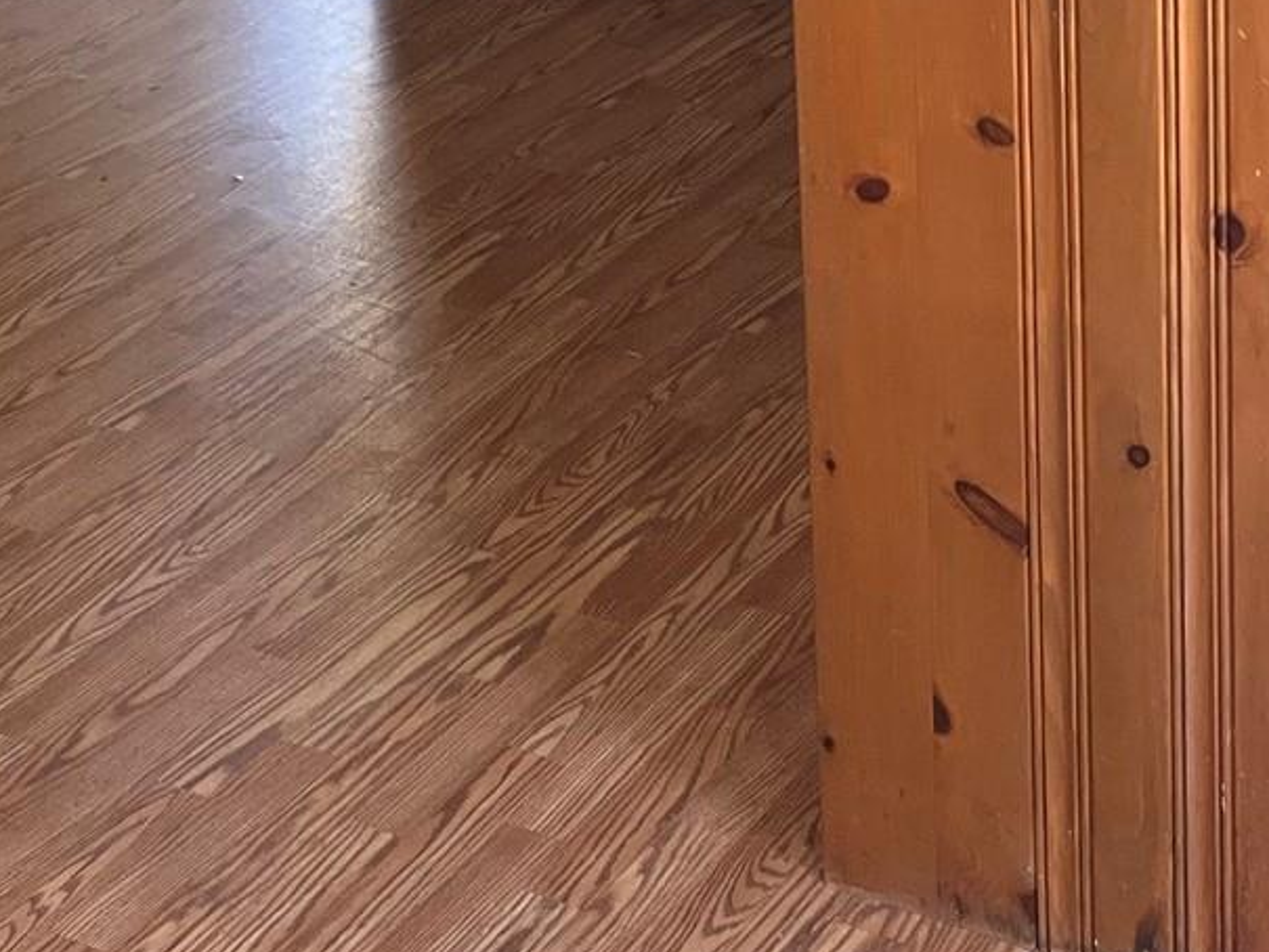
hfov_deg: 22.2
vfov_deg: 15.4
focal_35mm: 88
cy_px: -495
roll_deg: +1.9
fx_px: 3227
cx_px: 631
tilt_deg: -11.1
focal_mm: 5.1
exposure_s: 1/120
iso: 100
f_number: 1.6
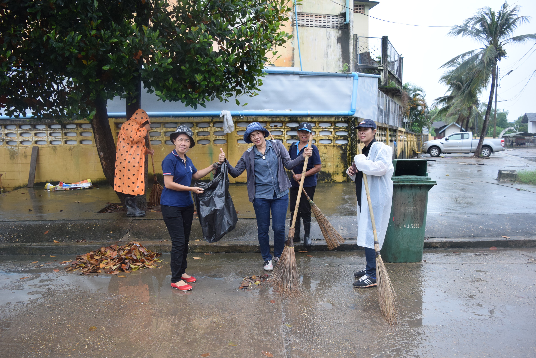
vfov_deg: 48.0
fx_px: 402
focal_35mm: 27
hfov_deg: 67.3
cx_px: 268
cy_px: 179
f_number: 3.5
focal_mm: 18
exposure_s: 1/1000
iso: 800
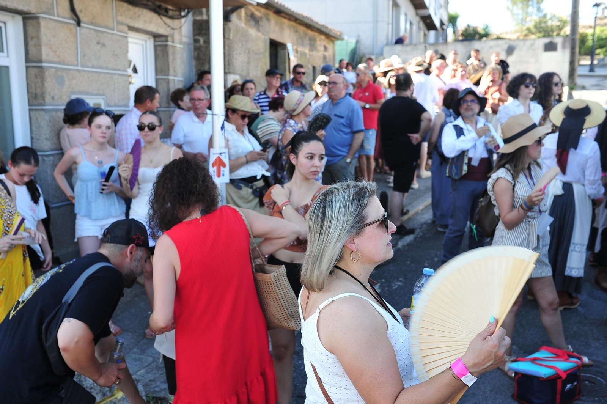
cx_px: 304
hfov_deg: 54.5
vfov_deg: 37.8
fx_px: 590
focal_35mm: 35
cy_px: 202
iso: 250
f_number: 5.6
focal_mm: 35
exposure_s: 1/125
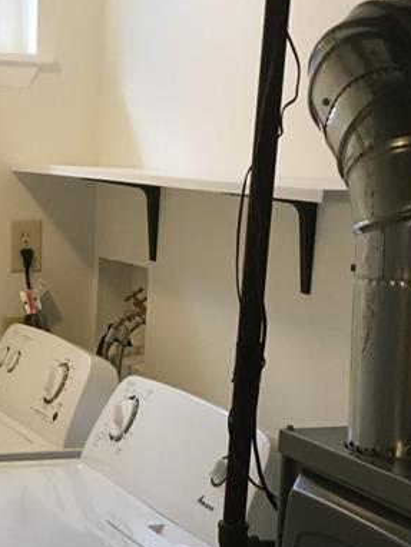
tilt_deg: -15.0
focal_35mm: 91
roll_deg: -1.2
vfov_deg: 20.8
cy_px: 554
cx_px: 21
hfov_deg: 16.0
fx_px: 1439
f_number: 2.2
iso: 80
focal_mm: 4.15
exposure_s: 1/30
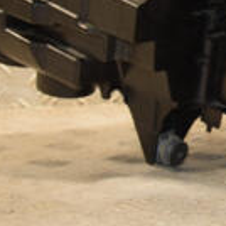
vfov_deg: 11.7
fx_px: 1093
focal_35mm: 148
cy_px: 24
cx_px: 352
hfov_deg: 11.3
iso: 800
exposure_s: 1/200
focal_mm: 26
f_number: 5
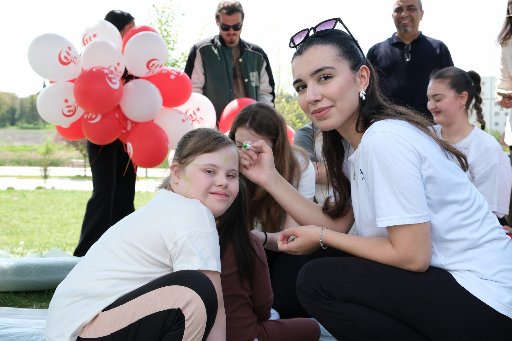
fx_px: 583
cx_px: 256
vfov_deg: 32.6
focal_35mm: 41
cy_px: 170
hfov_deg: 47.4
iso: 400
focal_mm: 27.5
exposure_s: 1/400
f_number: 5.6
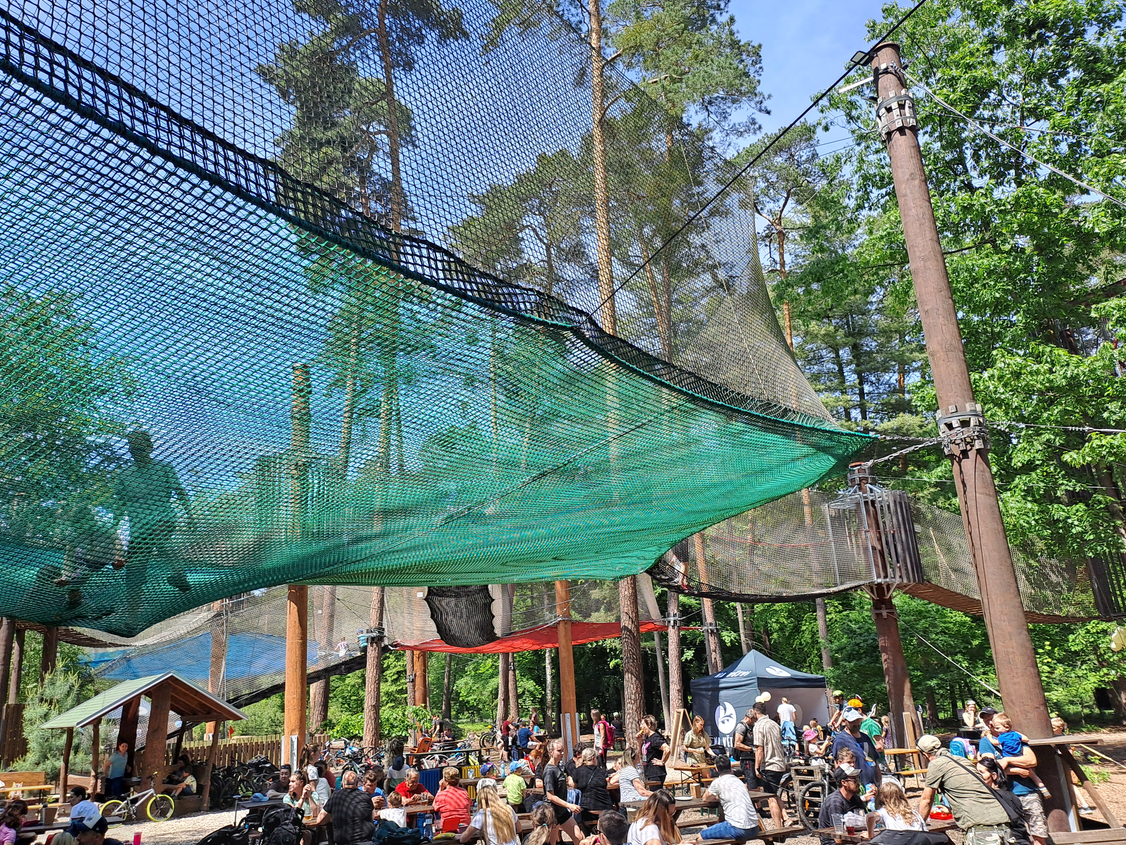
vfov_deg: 53.1
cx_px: 555
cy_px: 420
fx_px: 846
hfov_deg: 67.3
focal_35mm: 26
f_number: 1.8
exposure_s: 1/759
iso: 32
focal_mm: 4.65
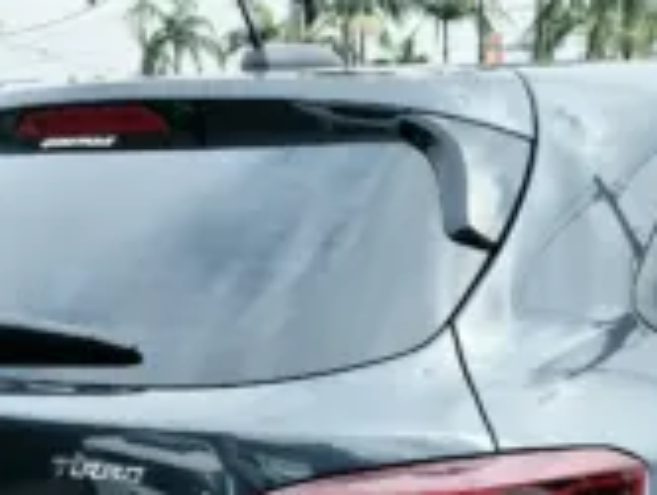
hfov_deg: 23.5
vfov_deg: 17.0
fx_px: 1578
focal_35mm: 83
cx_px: 396
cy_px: 610
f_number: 1.8
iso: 25
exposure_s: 1/918
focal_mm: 5.4
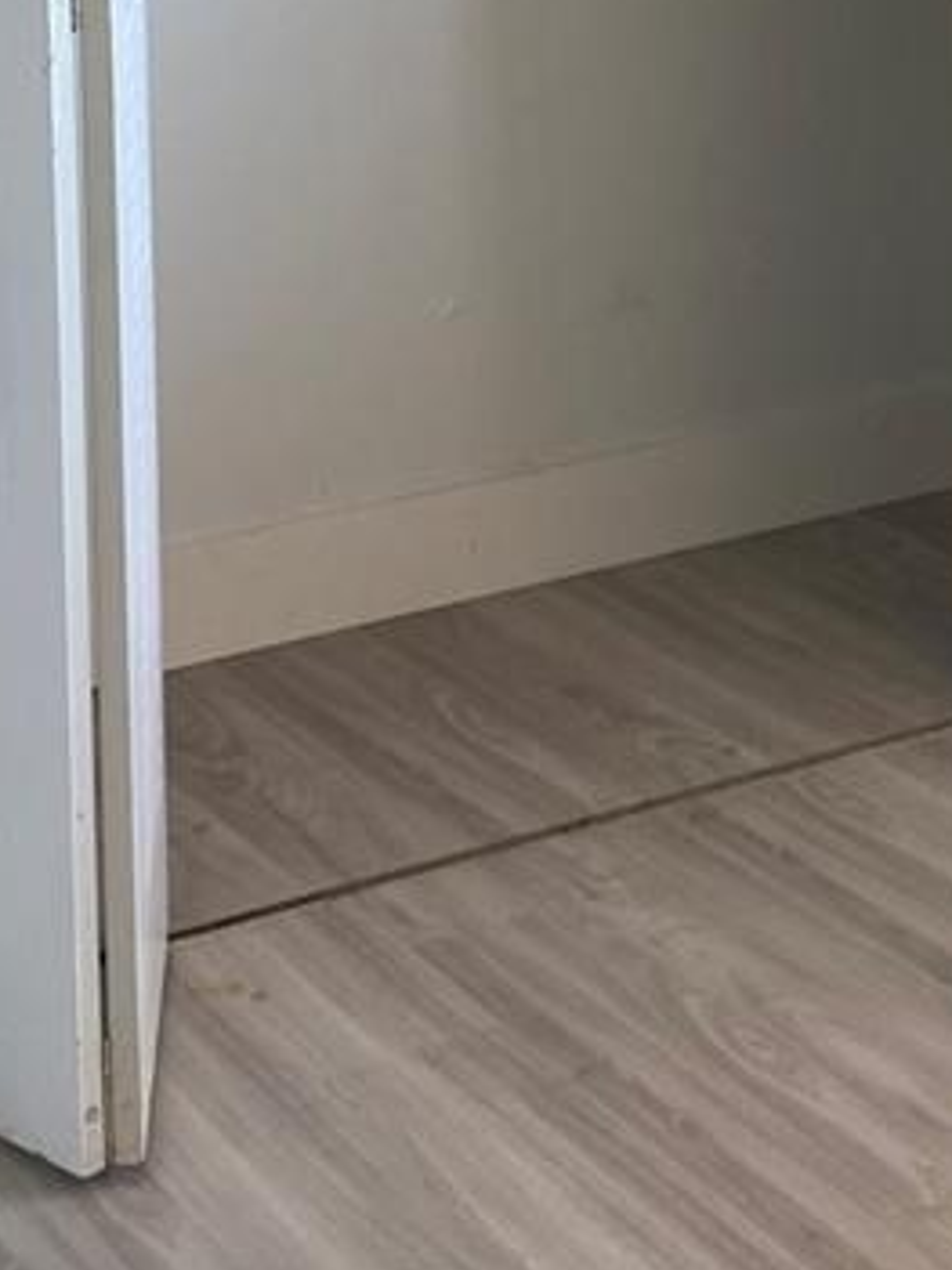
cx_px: 547
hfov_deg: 16.6
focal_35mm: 89
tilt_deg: -9.2
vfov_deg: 21.3
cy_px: 4
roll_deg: +0.9
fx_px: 3266
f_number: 1.8
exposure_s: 1/122
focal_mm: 4.25
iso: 64
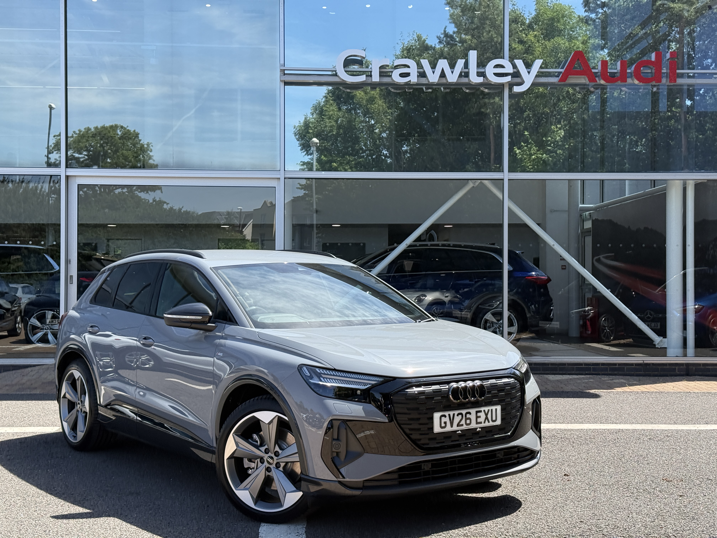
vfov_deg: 30.3
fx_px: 994
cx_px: 358
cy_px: 269
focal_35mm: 48
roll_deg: -0.5
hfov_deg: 39.7
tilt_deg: +2.2
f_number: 1.78
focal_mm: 6.76
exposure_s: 1/2273
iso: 100
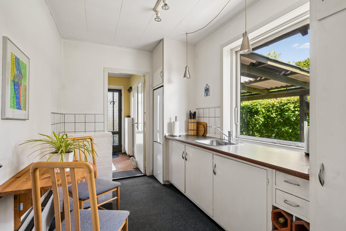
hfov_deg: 90.0
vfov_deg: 67.4
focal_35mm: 18
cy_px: 116
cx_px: 173
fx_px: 173
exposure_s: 1/60
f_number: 9
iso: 640
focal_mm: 18
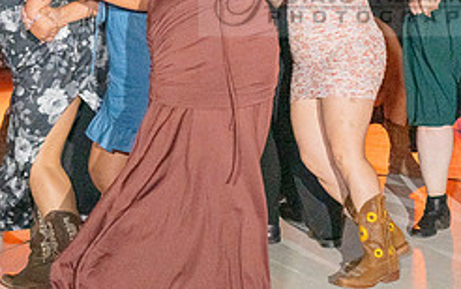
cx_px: 362
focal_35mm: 125
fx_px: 1571
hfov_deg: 16.6
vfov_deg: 10.4
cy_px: -8
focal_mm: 52
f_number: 4
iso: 4000
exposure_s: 1/320
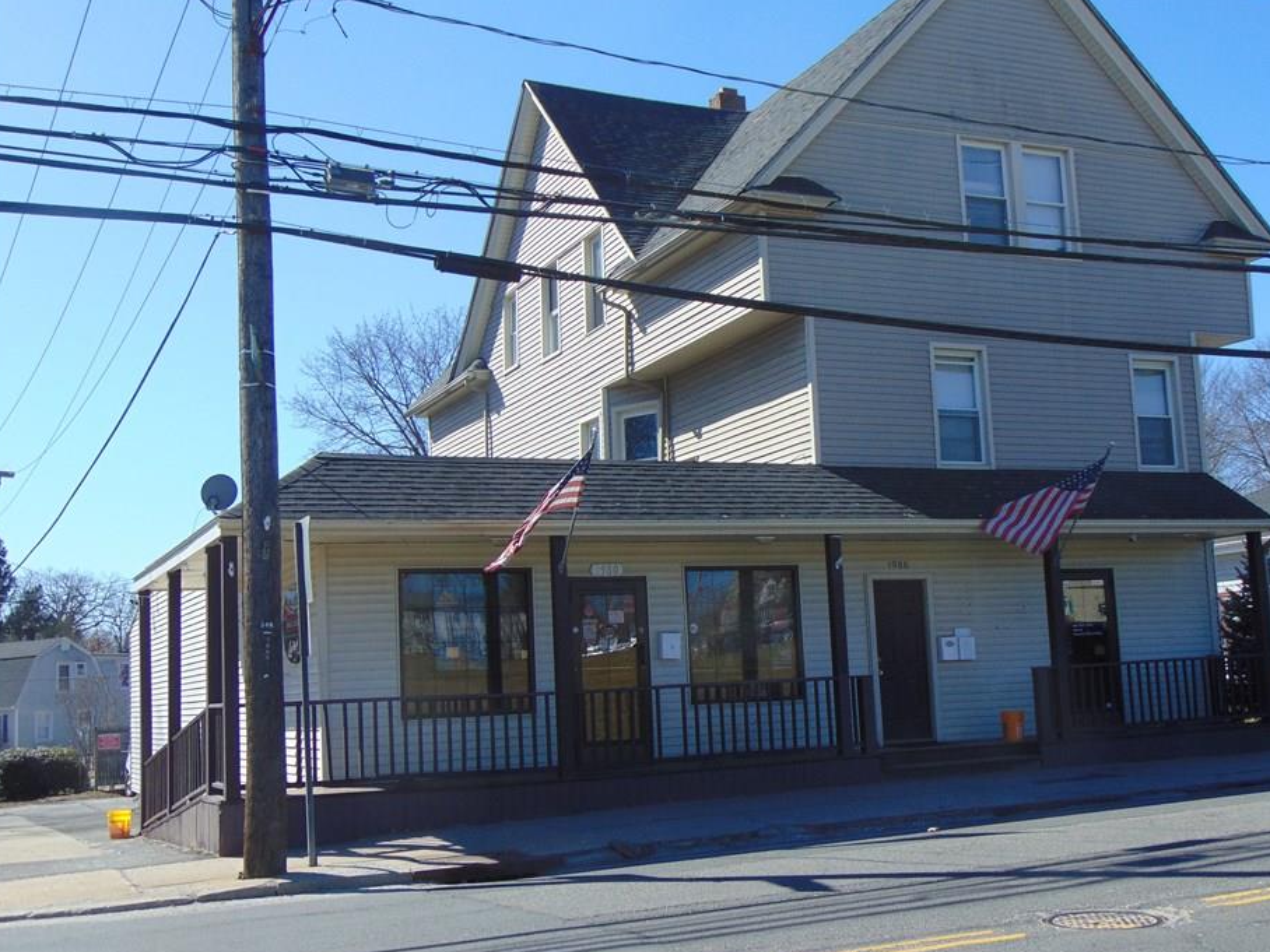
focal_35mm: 44
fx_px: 1614
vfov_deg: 32.9
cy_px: 503
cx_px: 702
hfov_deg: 42.9
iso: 80
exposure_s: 1/800
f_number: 3.3
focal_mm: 6.9
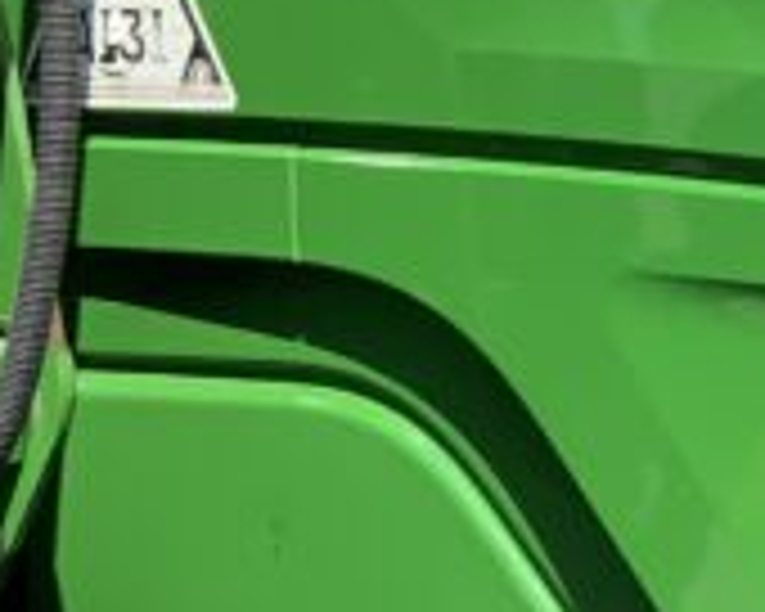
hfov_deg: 10.0
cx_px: 1750
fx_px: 3872
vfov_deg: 9.0
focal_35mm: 171
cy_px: 4
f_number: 1.8
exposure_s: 1/1221
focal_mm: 3
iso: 16
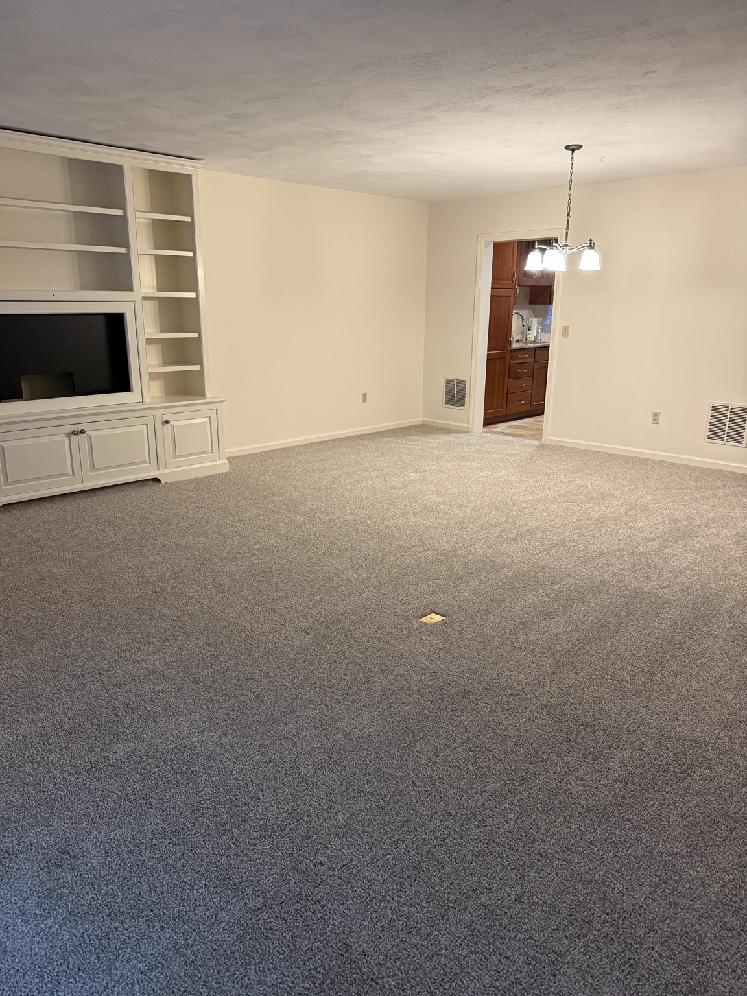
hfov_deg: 56.8
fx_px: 691
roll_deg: -0.3
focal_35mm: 24
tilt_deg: -15.4
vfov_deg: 71.6
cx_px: 374
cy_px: 498
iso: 250
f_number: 1.78
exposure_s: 1/60
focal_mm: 6.76
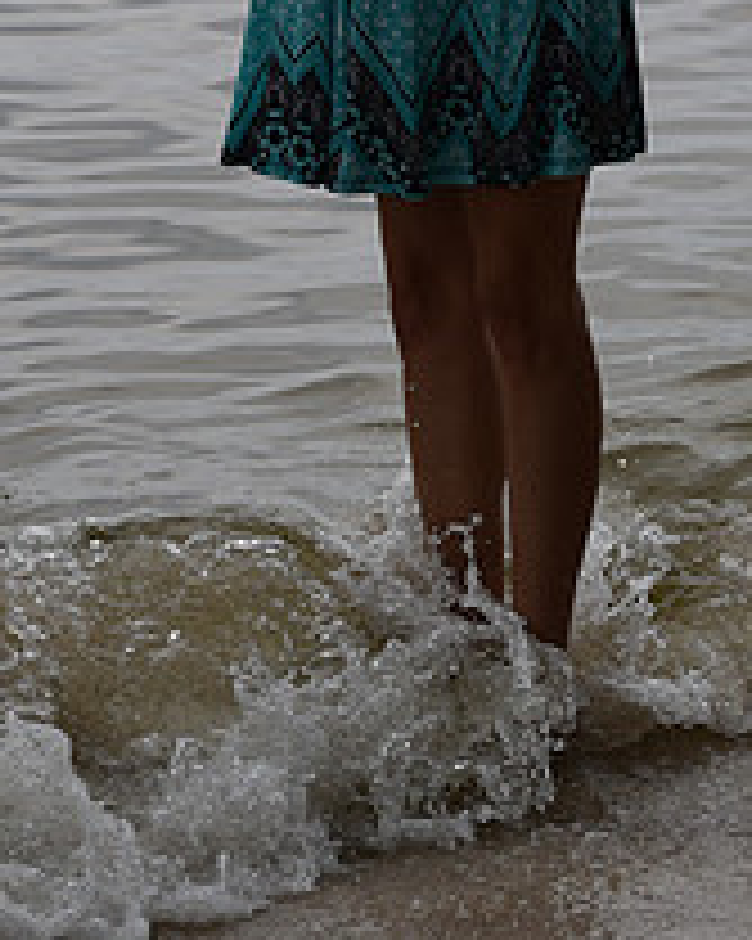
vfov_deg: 8.9
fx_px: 5994
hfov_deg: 7.2
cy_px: -139
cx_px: 547
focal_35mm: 215
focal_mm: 55
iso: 400
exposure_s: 1/1250
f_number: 5.6
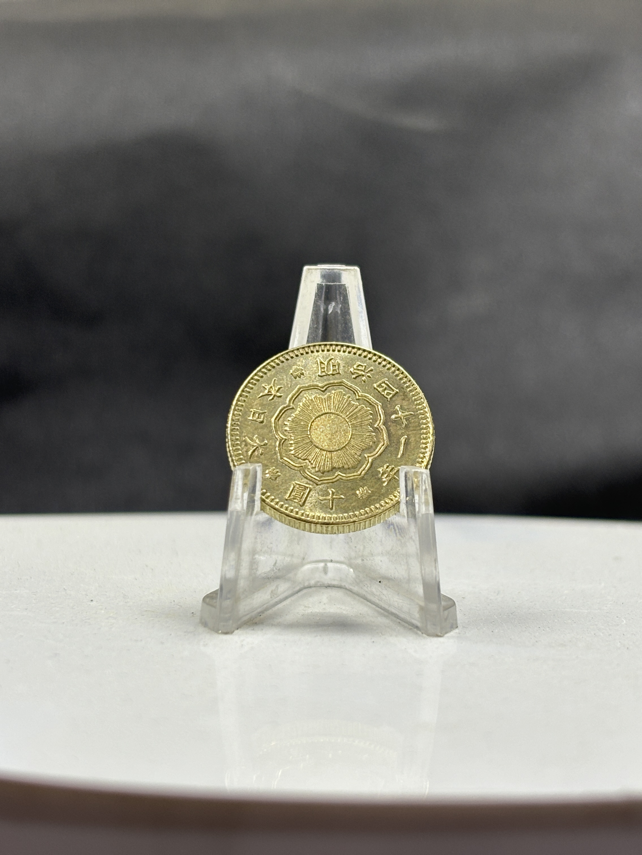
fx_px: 1286
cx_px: 321
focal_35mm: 52
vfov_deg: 36.8
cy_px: 428
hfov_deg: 28.0
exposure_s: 1/50
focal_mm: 5.96
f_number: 1.6
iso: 40
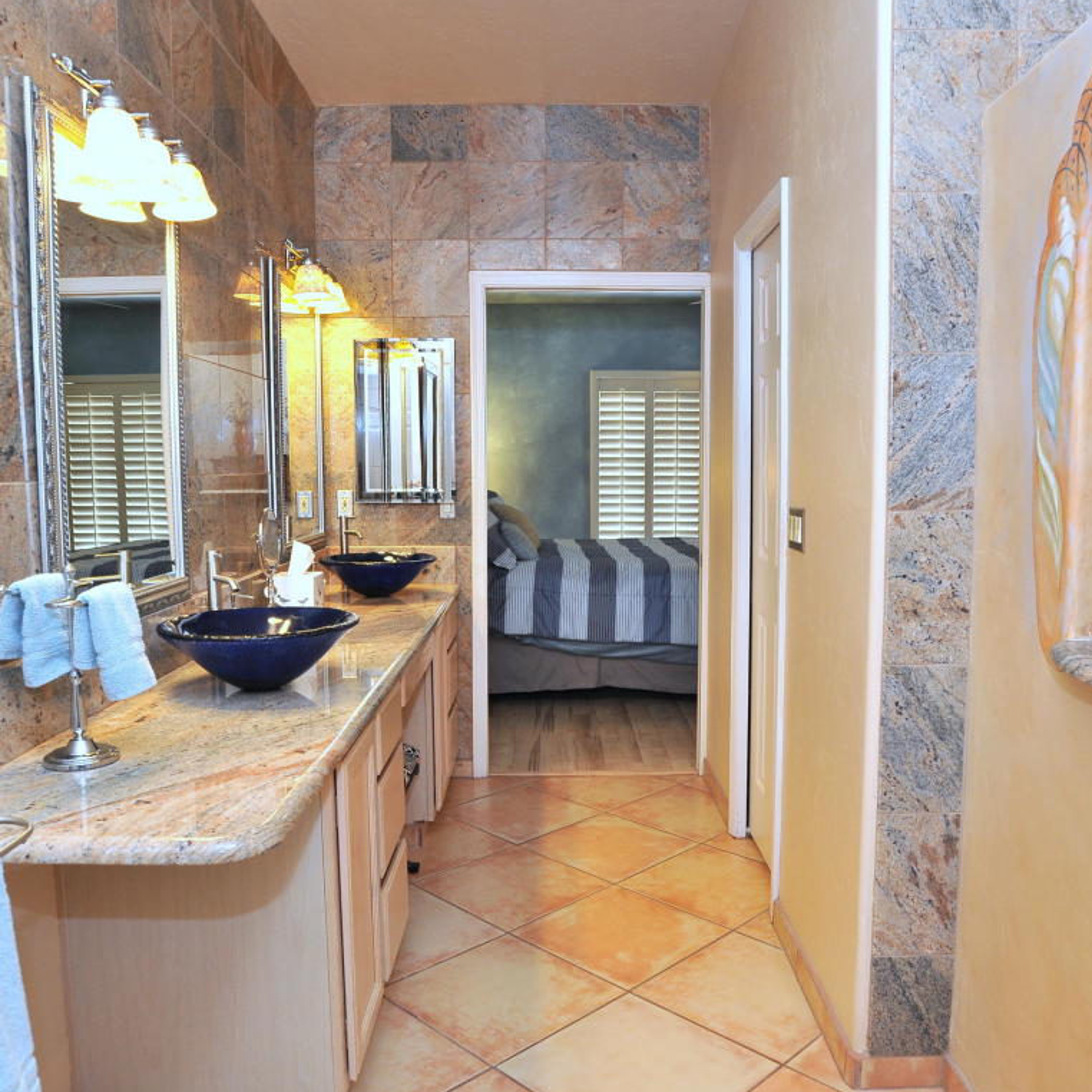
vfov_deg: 59.1
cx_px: 552
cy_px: 546
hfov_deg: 59.1
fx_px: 964
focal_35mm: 27
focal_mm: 21
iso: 1000
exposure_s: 1/40
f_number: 9
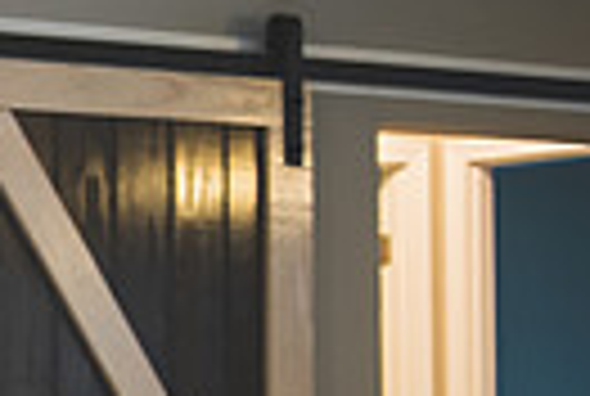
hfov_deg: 13.2
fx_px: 2103
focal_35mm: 128
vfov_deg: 10.7
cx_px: -680
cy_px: 317
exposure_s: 1/125
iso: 2500
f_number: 2.8
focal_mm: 29
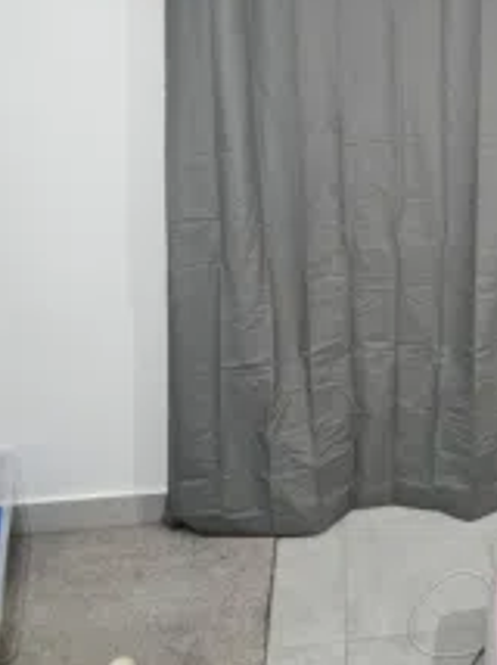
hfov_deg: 31.7
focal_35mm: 43
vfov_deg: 41.0
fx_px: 825
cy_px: 84
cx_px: 463
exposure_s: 1/100
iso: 640
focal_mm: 6.3
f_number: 1.7
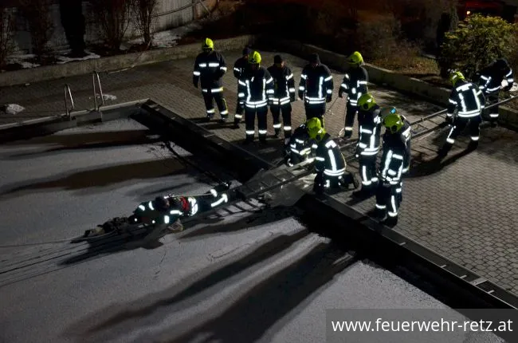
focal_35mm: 60
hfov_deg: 33.5
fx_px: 861
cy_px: 172
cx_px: 259
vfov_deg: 22.5
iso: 3200
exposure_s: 1/60
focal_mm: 40
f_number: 4.5
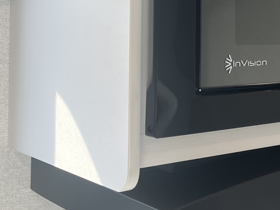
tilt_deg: +1.7
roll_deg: +0.7
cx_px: 312
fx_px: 574
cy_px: 35
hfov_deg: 25.3
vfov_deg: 20.4
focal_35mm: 71
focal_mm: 5.1
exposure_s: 1/121
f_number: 1.6
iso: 64
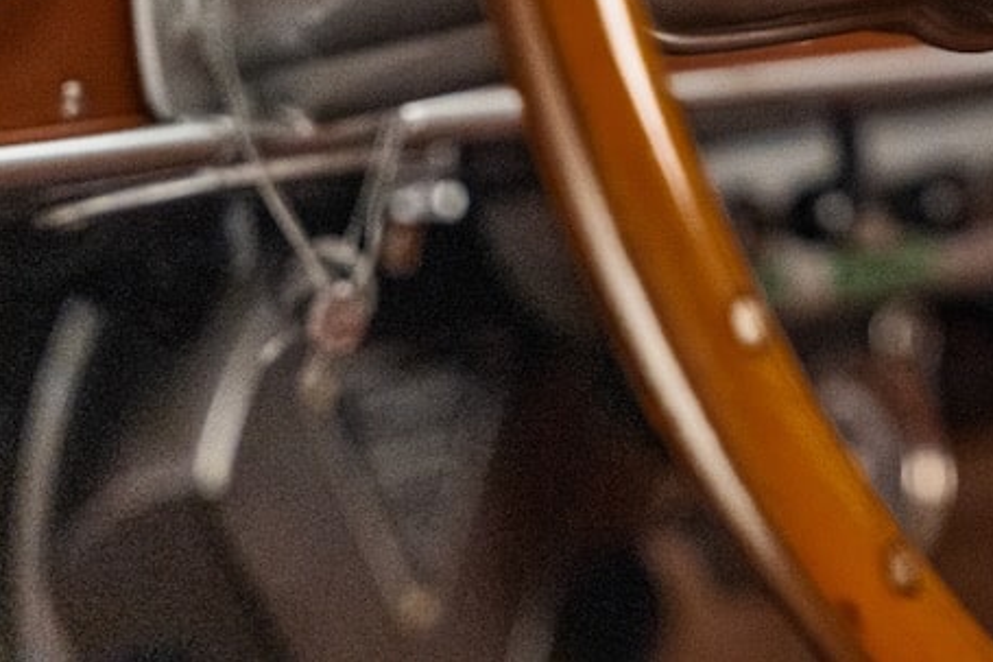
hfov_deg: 10.2
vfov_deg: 6.9
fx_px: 5432
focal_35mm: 197
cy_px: -269
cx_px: 1360
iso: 5000
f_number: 2.8
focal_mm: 70
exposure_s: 1/100
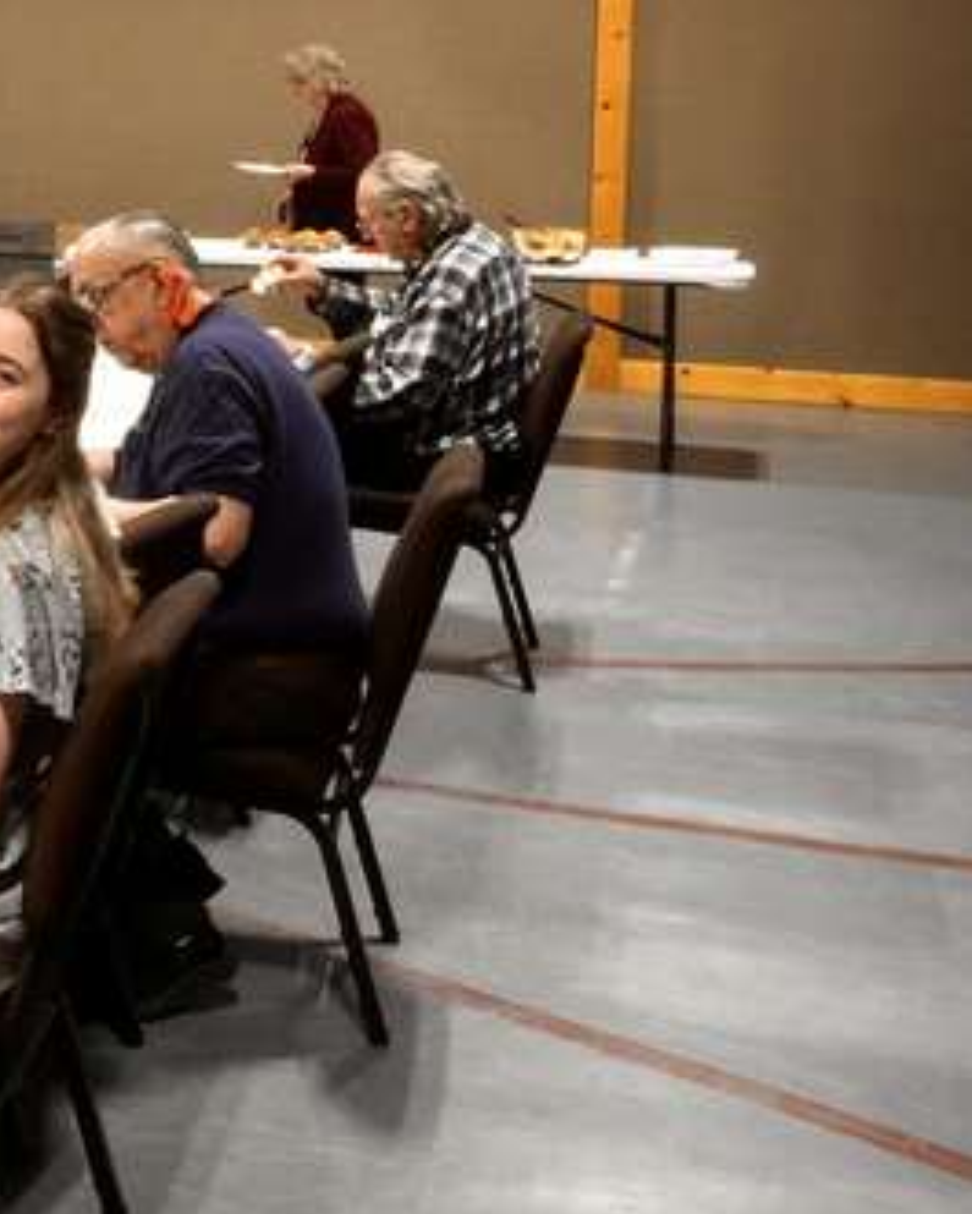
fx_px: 2480
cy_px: 204
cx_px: -675
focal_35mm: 69
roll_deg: +0.5
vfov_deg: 26.9
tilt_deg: +0.8
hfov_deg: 18.4
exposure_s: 1/60
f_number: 1.6
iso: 64
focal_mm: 5.1
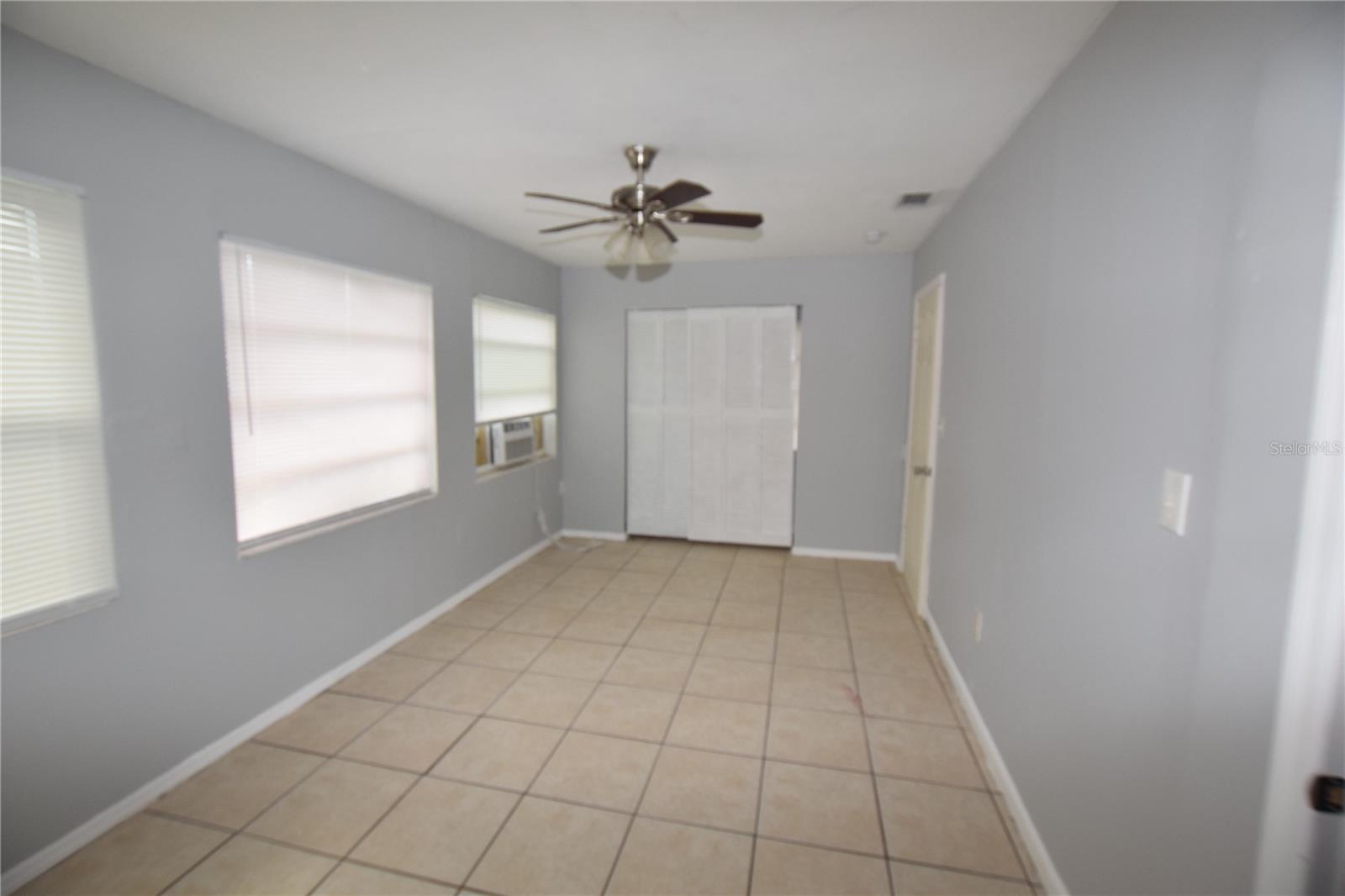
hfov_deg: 100.4
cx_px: 672
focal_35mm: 15
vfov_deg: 77.3
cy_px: 448
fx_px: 560
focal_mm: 10
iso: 640
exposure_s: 1/125
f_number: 5.6
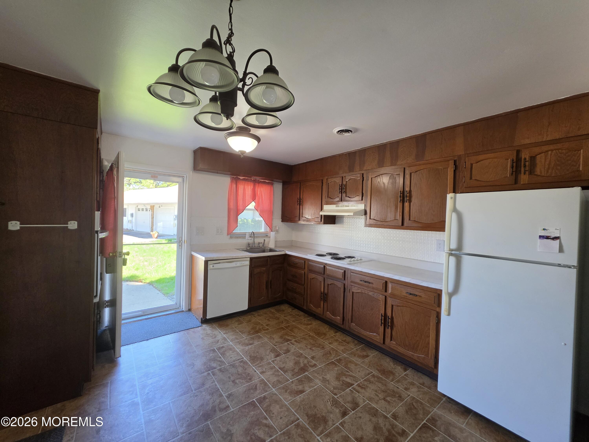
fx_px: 221
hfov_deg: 106.2
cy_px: 221
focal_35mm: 13
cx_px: 294
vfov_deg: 89.9
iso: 125
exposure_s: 1/120
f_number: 1.9
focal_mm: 2.2
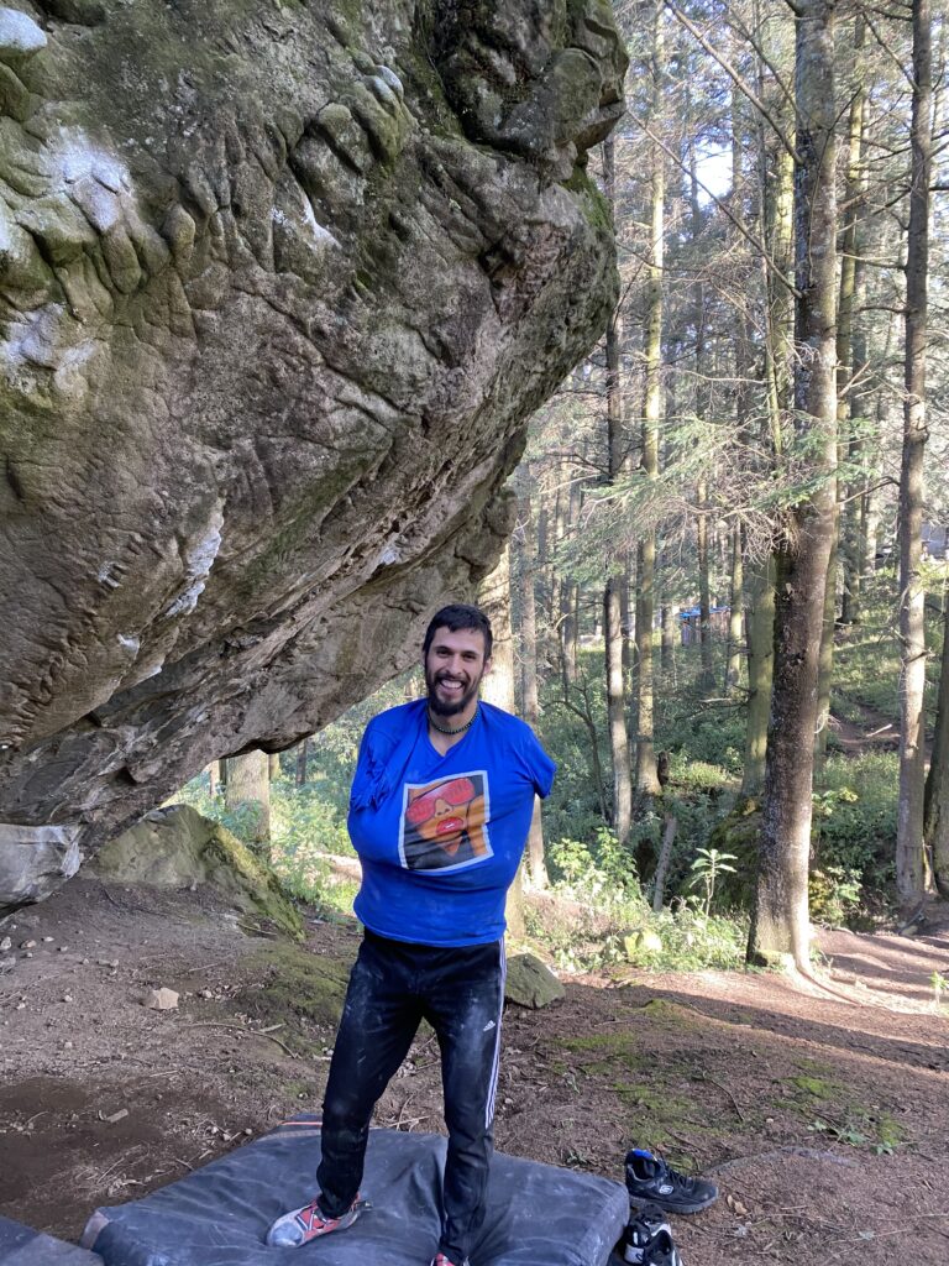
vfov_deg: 67.3
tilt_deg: -4.6
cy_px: 633
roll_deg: +1.5
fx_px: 950
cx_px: 474
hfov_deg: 53.1
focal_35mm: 26
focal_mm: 4.25
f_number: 1.8
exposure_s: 1/95
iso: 125
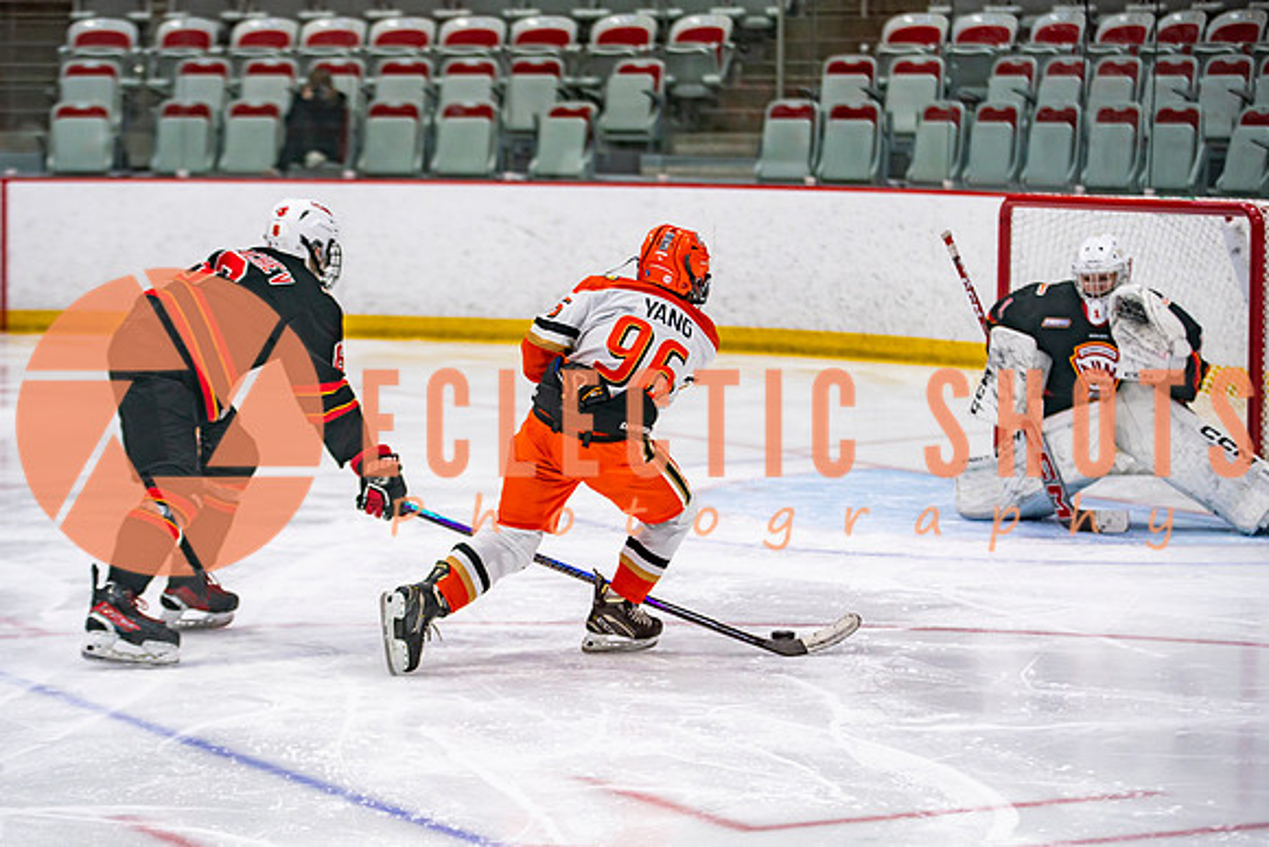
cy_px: 494
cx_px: 605
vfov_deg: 11.2
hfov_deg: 16.7
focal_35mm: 123
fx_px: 4321
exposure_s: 1/640
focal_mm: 105
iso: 800
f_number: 2.8
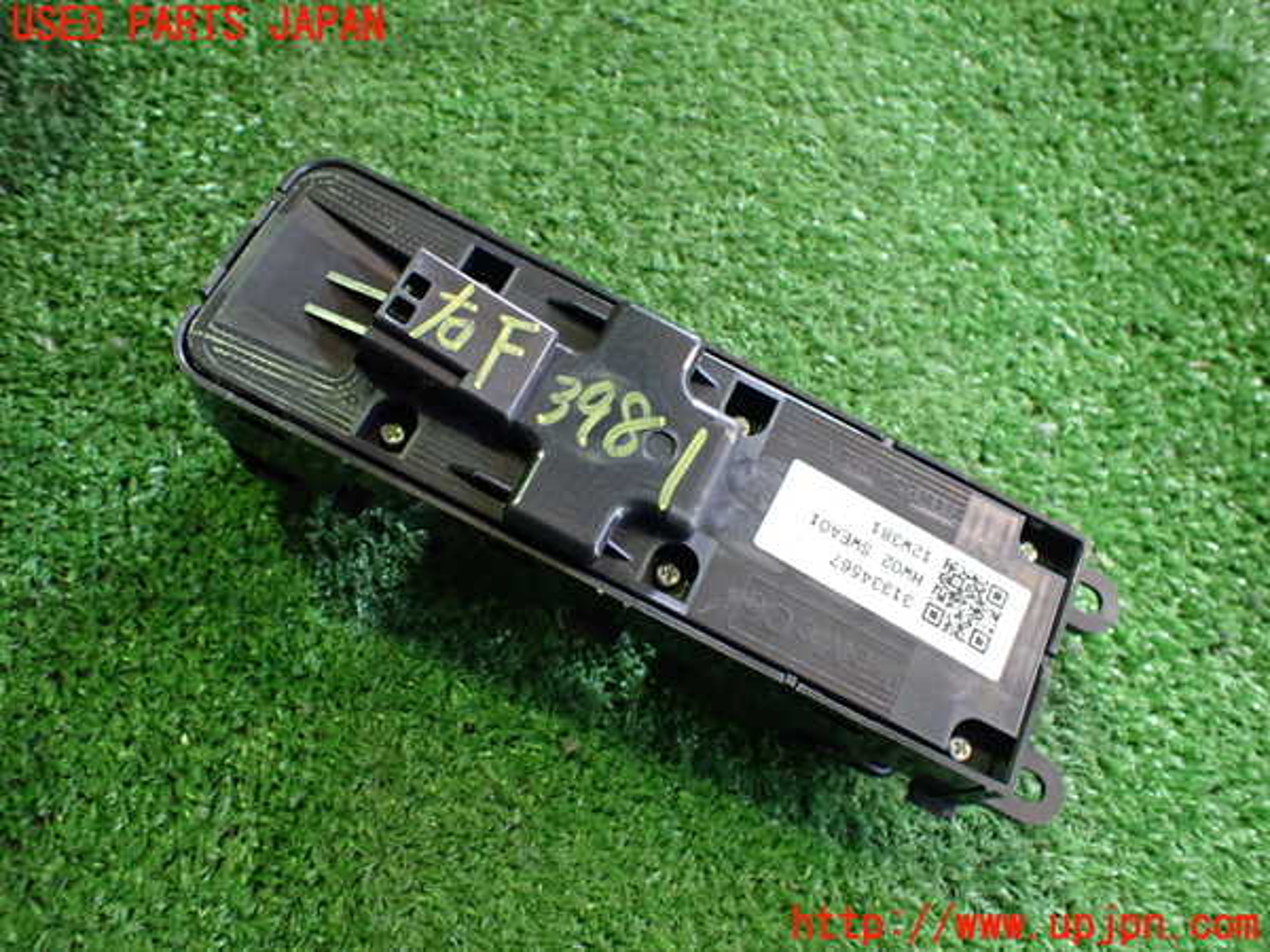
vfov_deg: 46.8
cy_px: 476
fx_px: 1101
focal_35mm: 30
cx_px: 635
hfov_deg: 60.0
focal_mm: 5.4
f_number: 2.3
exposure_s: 1/60
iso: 800
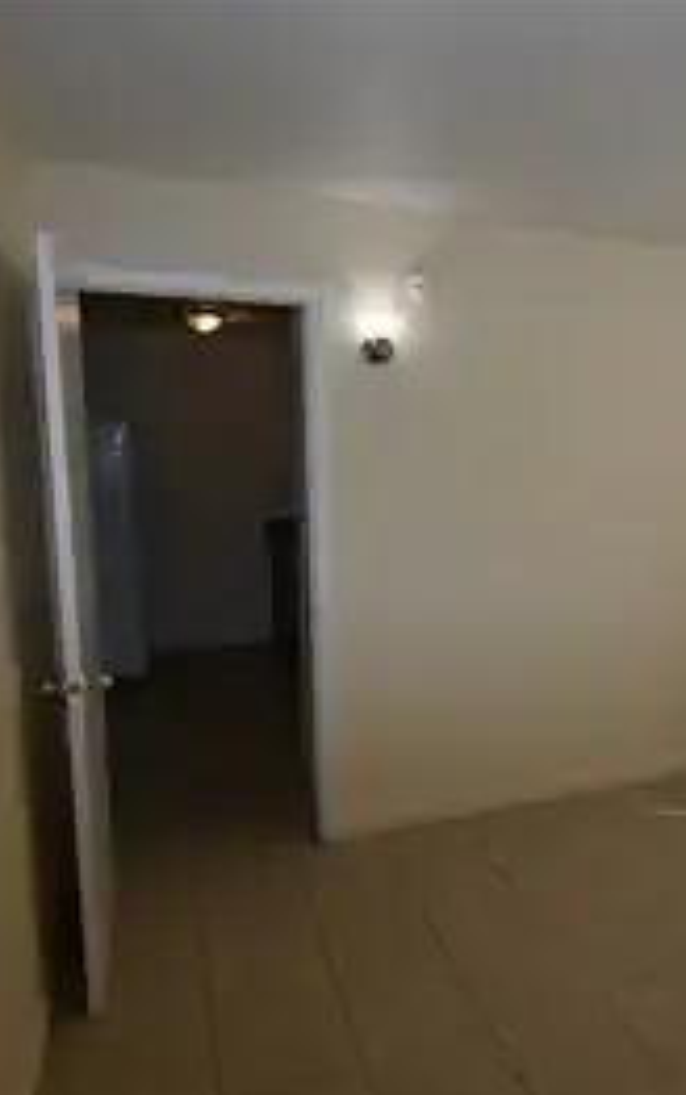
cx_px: 556
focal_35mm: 28
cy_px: 545
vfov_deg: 66.4
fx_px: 837
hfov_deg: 42.4
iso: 200
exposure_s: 1/125
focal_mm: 12
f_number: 5.6
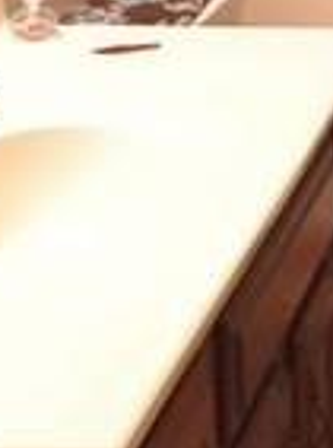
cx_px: 663
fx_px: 1701
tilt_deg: -10.7
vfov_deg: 14.4
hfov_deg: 10.3
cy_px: -108
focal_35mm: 132
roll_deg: +0.4
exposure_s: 1/30
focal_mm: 4.15
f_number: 2.2
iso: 100
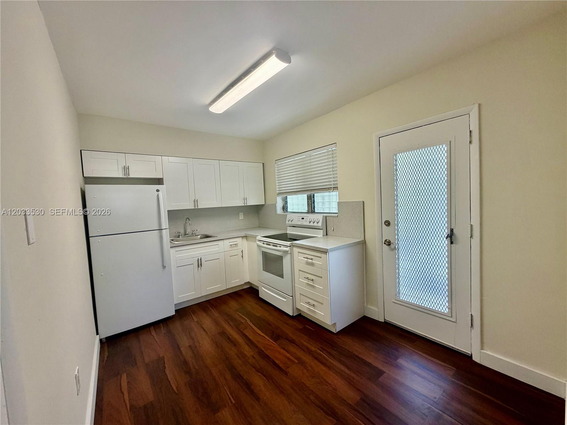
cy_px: 212
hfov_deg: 102.1
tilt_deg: -3.1
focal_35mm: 14
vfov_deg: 85.7
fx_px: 229
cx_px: 284
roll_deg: +3.5
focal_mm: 2.22
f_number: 2.2
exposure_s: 1/120
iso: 125
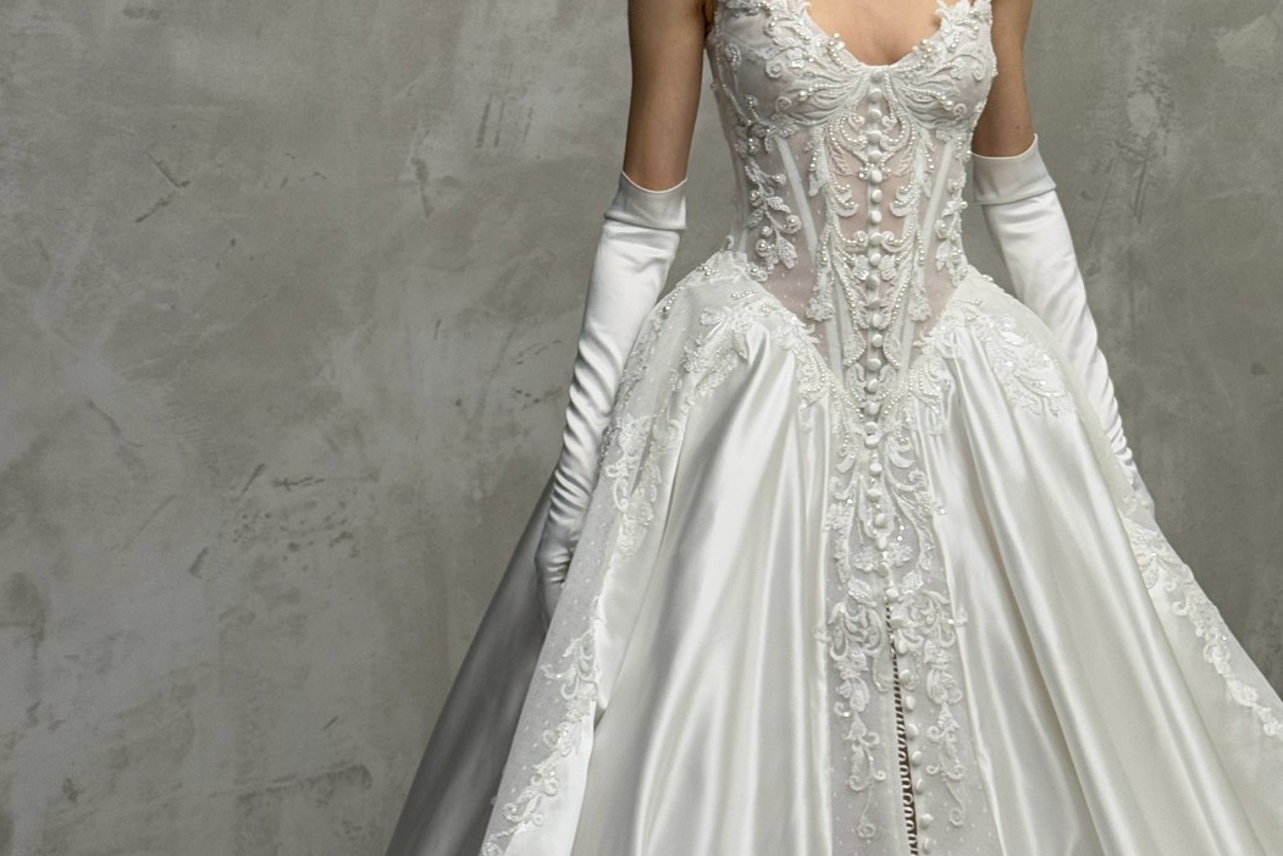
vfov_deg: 17.9
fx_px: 2709
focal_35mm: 76
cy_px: 355
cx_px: 725
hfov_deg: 26.6
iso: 100
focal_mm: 6.76
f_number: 1.78
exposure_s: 1/92
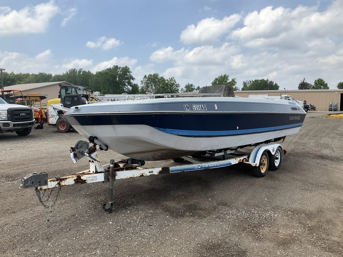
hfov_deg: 61.6
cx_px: 172
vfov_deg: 48.3
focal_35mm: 29
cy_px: 128
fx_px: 287
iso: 25
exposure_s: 1/1675
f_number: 1.8
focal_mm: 3
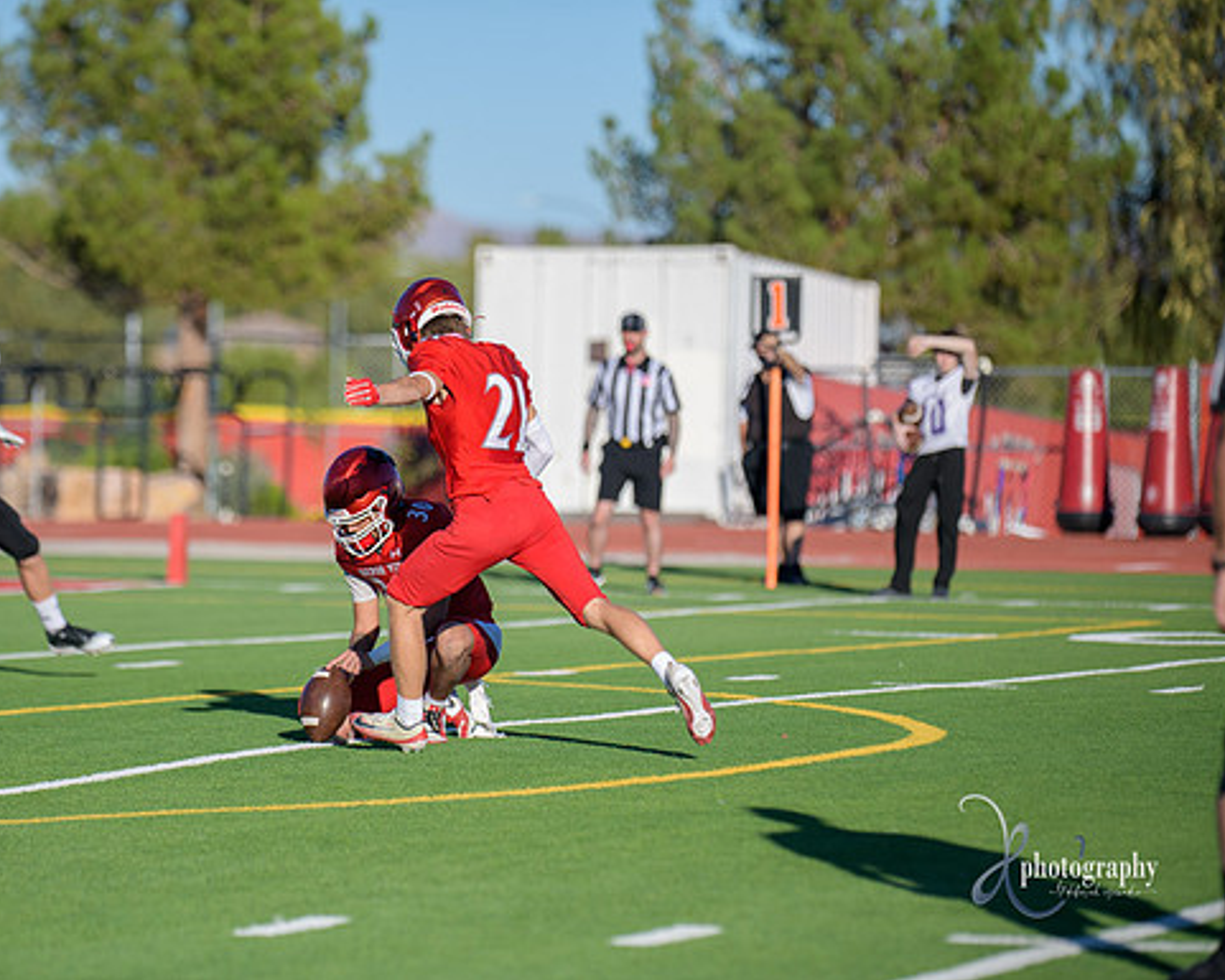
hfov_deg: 7.8
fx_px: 9029
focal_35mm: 249
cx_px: 494
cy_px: 490
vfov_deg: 6.2
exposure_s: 1/6400
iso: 400
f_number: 2.8
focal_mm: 220
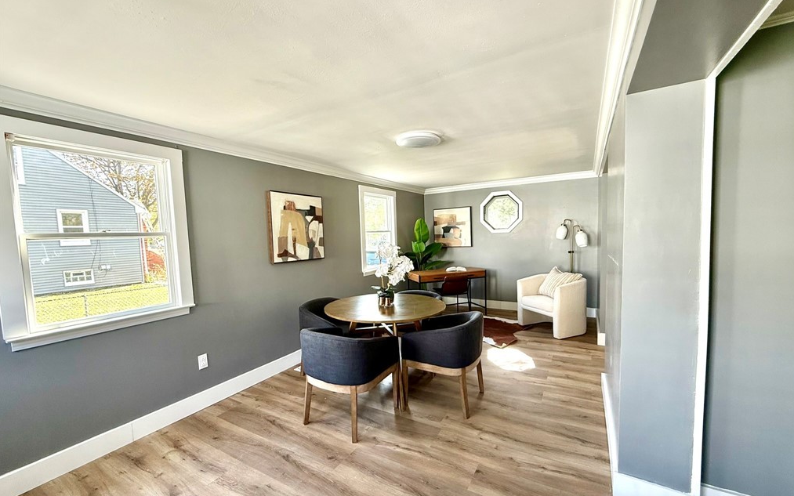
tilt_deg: -4.3
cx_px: 400
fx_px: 325
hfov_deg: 101.5
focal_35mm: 15
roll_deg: +1.8
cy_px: 259
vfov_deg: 74.7
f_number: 2.2
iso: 125
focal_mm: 2.22
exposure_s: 1/99
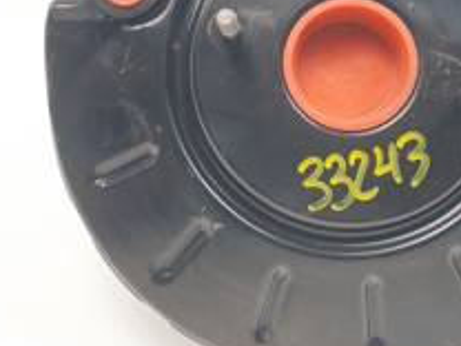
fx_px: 666
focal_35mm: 50
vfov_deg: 28.5
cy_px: 67
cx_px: 308
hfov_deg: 37.8
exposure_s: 1/155
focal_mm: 4.3
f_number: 2.4
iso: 50
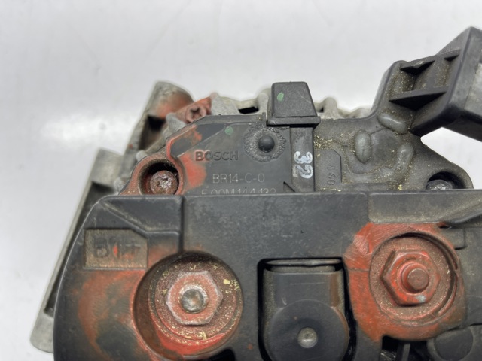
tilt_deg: -87.2
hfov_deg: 69.4
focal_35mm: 25
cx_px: 241
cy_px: 180
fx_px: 348
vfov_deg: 54.9
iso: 32
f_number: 1.6
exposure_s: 1/204
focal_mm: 5.1
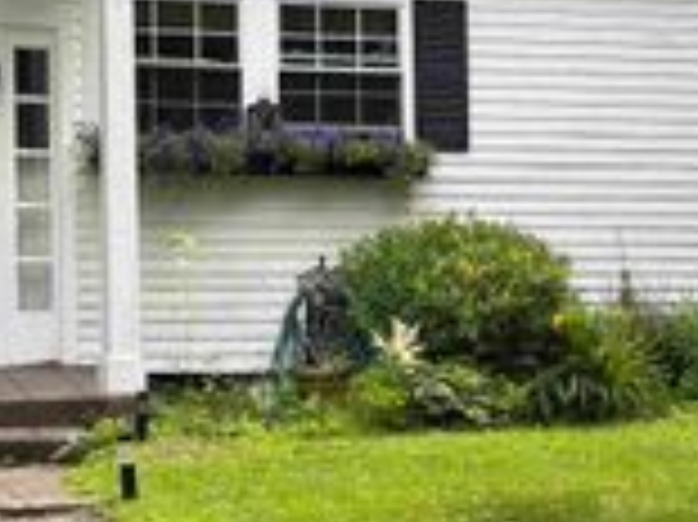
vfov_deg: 17.5
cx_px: 234
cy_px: 241
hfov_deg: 23.2
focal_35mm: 84
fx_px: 1692
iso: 50
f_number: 1.6
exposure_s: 1/662
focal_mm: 5.96
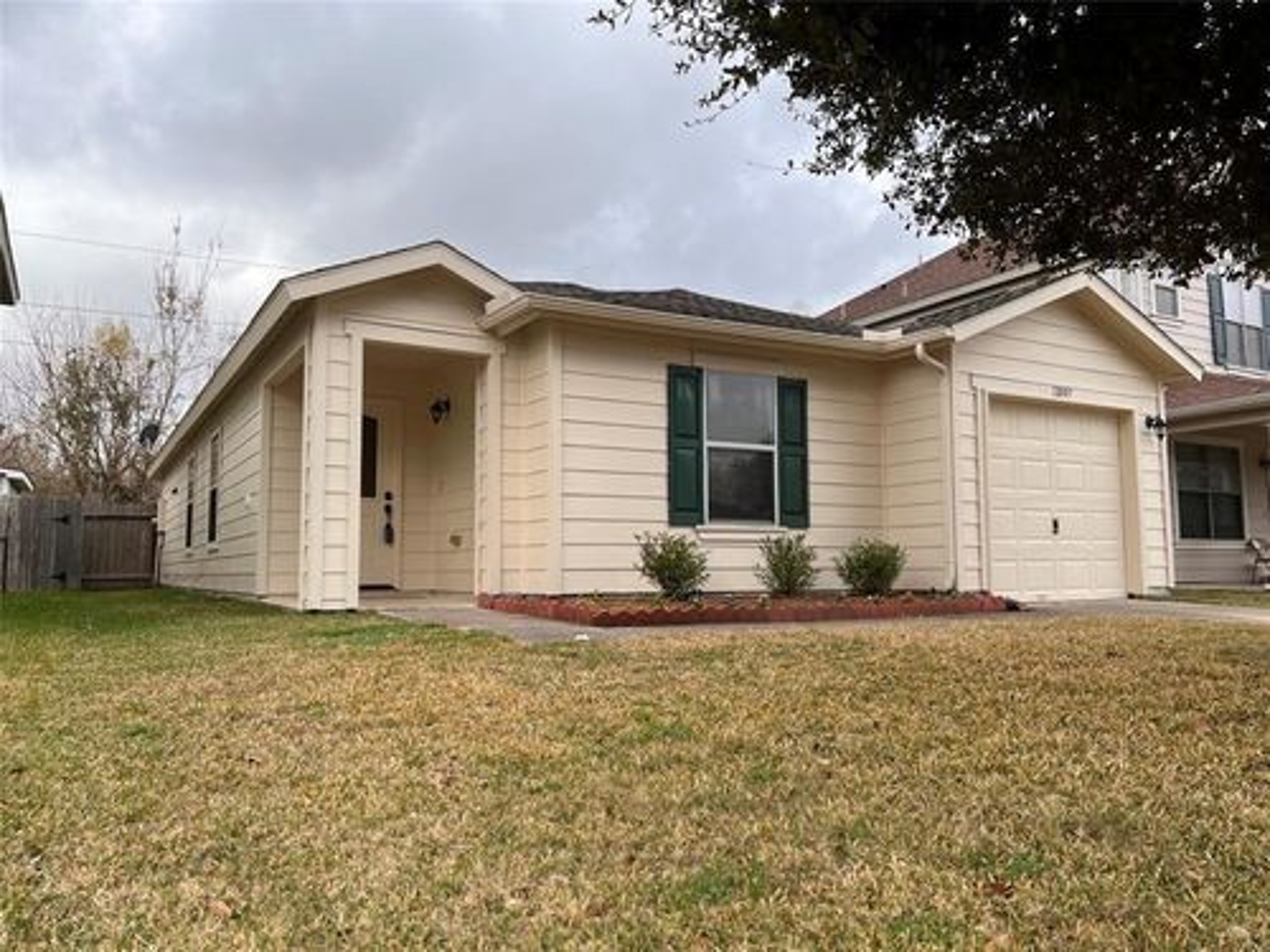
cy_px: 476
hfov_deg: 67.3
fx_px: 954
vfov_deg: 53.1
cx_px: 635
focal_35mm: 26
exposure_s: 1/2353
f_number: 1.5
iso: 50
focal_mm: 5.7
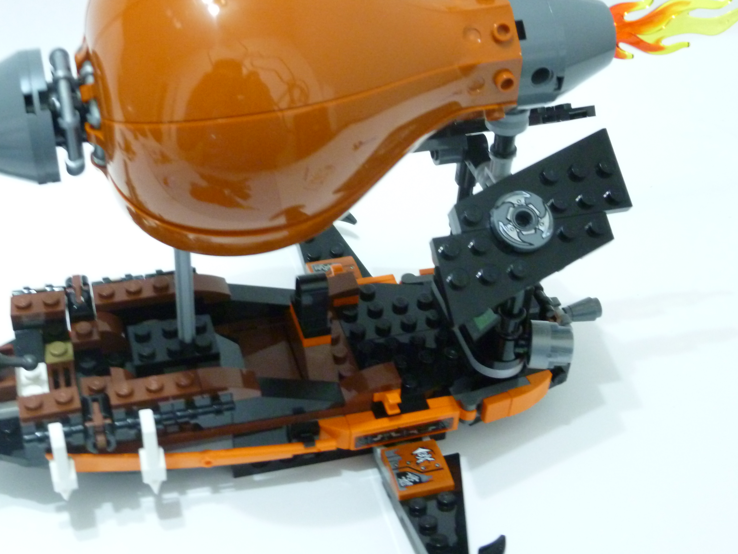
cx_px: 275
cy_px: 234
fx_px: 1130
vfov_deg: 27.5
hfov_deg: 36.0
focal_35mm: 53
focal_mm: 6.5
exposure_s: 1/4
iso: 400
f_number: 3.6
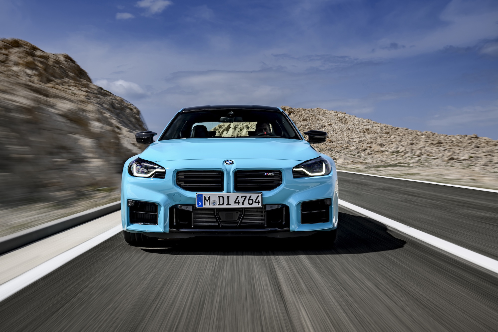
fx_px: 622
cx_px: 249
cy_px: 166
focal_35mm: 45
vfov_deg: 29.9
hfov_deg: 43.6
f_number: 14
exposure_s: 1/10
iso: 32
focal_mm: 45
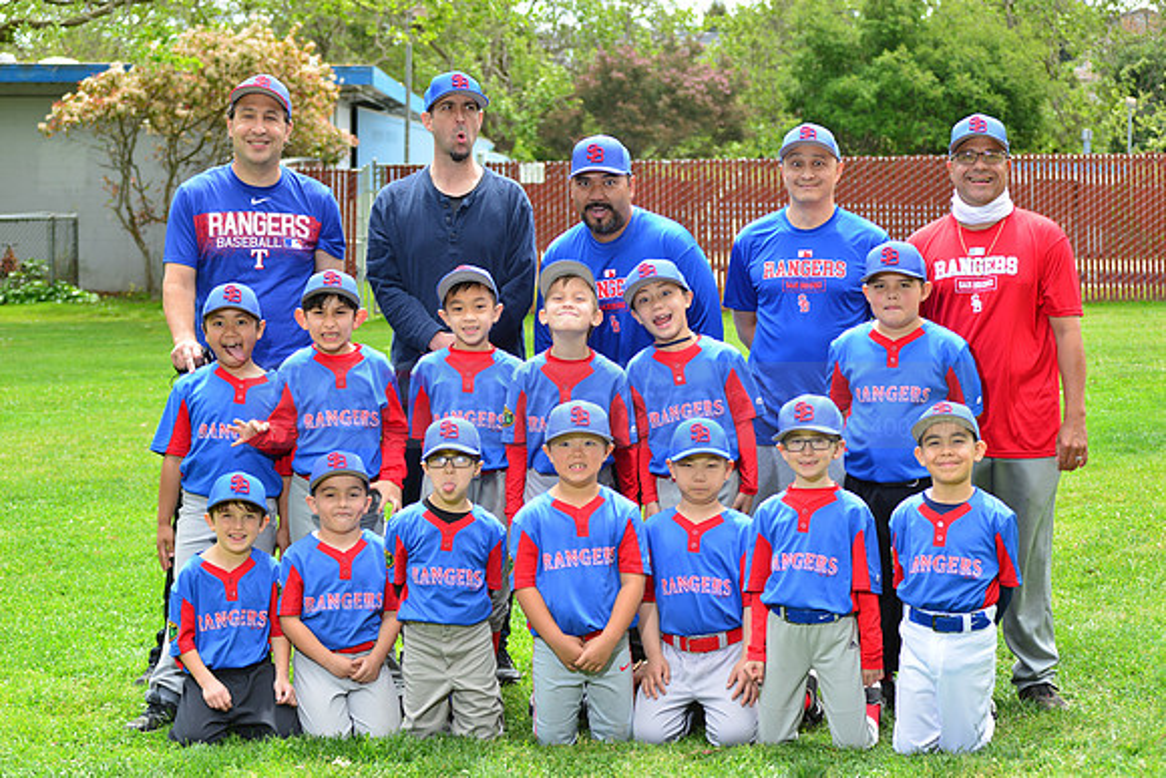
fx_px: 2592
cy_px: 389
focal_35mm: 80
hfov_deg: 25.4
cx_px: 583
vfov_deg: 17.1
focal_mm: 80
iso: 200
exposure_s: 1/200
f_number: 8
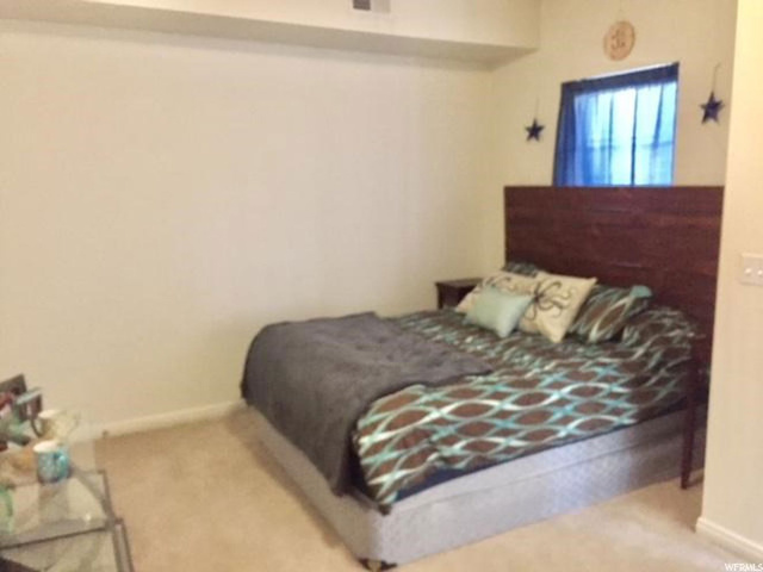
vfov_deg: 48.2
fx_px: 639
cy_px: 286
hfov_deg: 61.7
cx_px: 382
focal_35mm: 29
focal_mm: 4.15
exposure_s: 1/15
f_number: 2.2
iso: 400
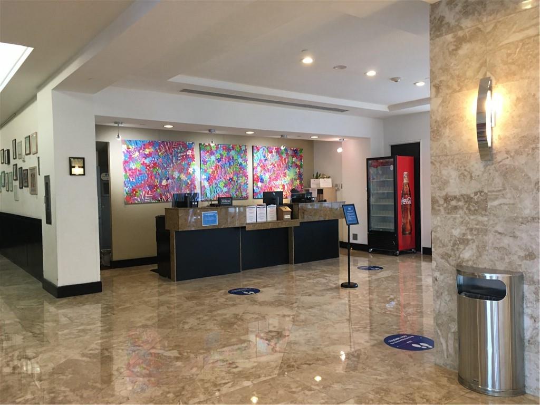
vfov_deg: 48.2
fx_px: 452
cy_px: 202
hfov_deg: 61.7
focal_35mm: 29
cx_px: 270
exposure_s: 1/30
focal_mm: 4.15
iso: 125
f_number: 2.2
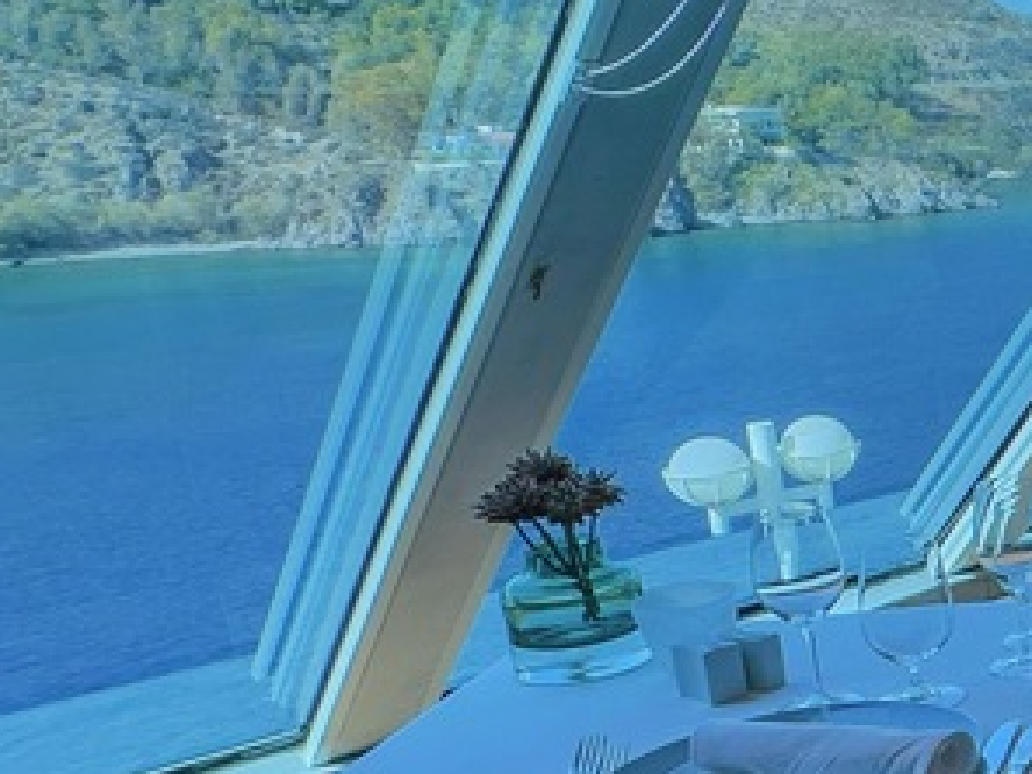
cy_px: 464
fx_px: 1520
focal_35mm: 51
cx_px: 1799
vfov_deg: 28.5
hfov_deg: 23.0
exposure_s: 1/120
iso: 50
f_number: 2.2
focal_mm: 2.22
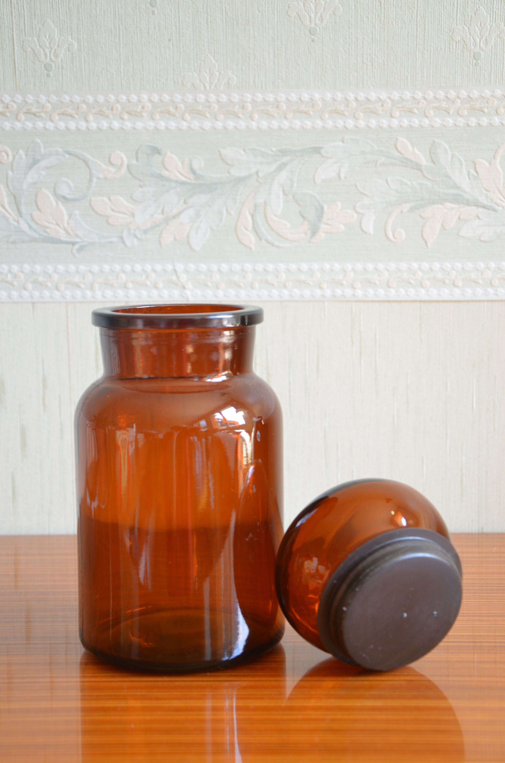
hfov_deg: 21.5
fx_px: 1332
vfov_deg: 32.0
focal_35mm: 63
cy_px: 382
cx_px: 252
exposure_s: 1/60
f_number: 5.6
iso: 720
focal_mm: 42
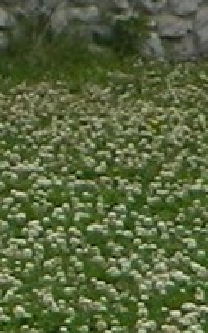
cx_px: -1078
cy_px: -305
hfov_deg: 3.8
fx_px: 2547
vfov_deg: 7.2
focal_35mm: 281
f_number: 3.2
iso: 80
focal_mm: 5.1
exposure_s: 1/640
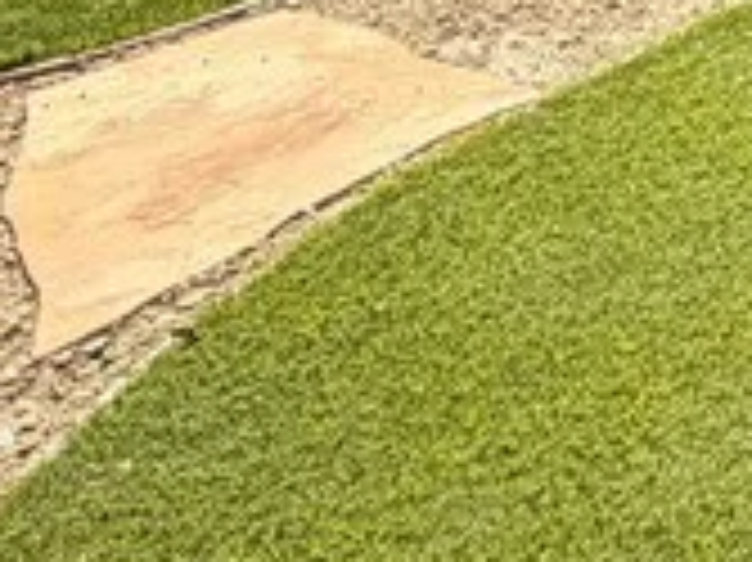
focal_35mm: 86
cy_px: -584
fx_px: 1867
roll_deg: +1.3
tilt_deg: -11.2
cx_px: 1747
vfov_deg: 14.2
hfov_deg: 15.0
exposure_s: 1/502
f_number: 2.2
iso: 50
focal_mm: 2.22
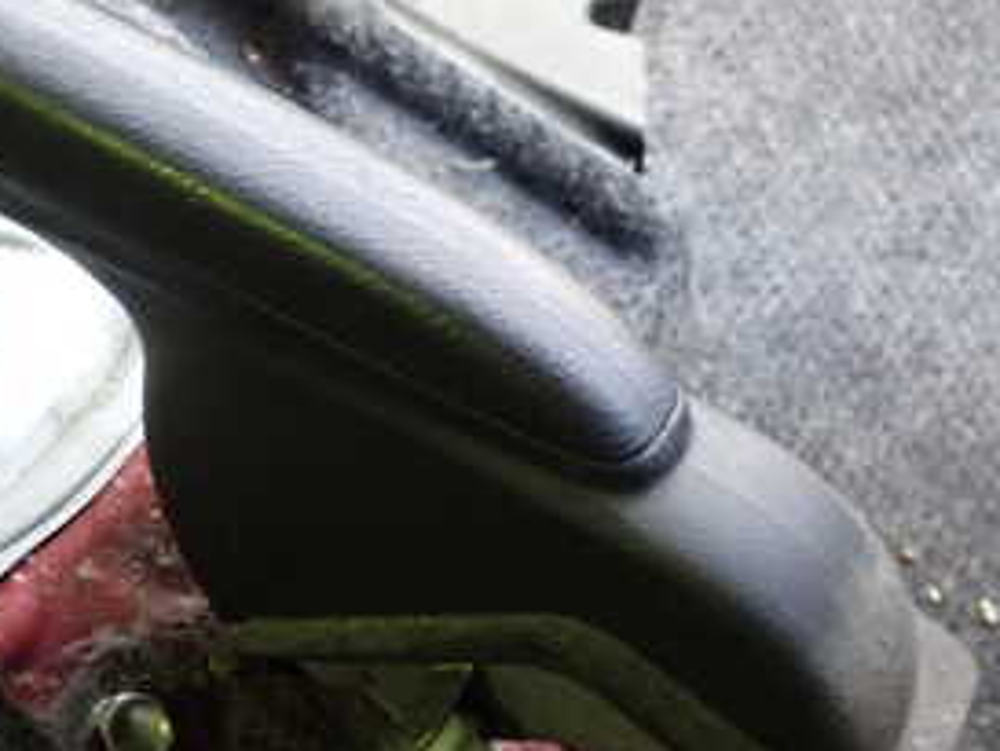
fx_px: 1907
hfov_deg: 28.9
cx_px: 253
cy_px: 381
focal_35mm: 66
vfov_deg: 22.3
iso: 320
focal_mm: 5.4
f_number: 2.3
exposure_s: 1/30
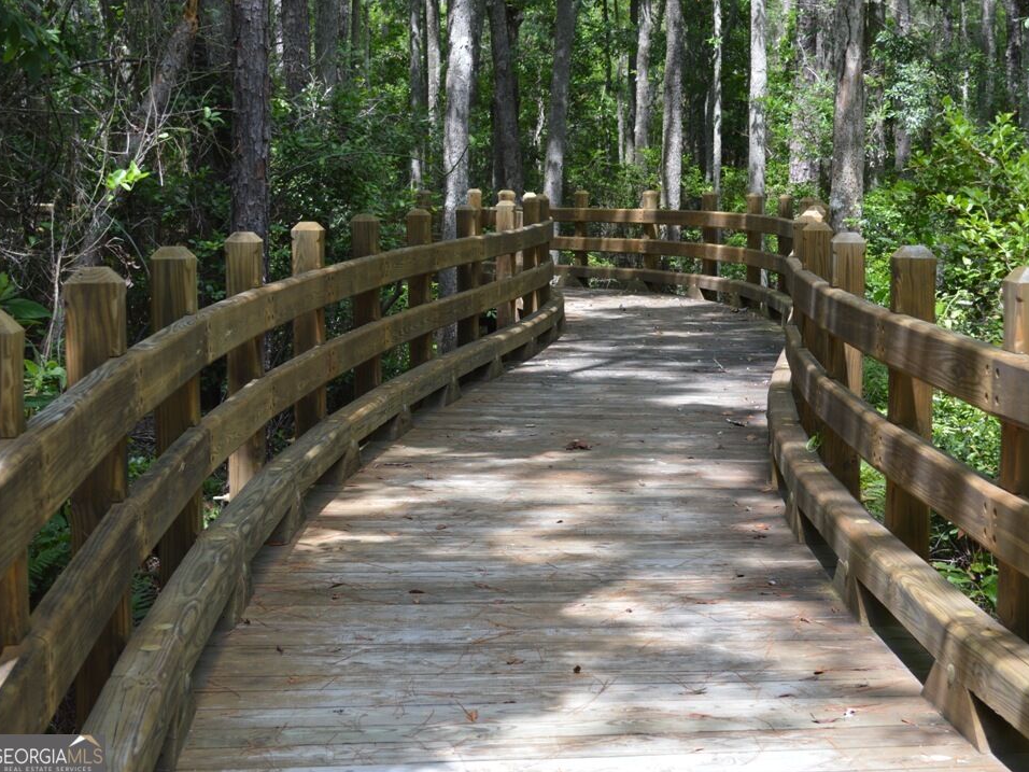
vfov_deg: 23.7
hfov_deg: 31.2
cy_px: 385
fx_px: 1843
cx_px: 572
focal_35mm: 62
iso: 140
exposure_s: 1/125
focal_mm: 38
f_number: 5.6
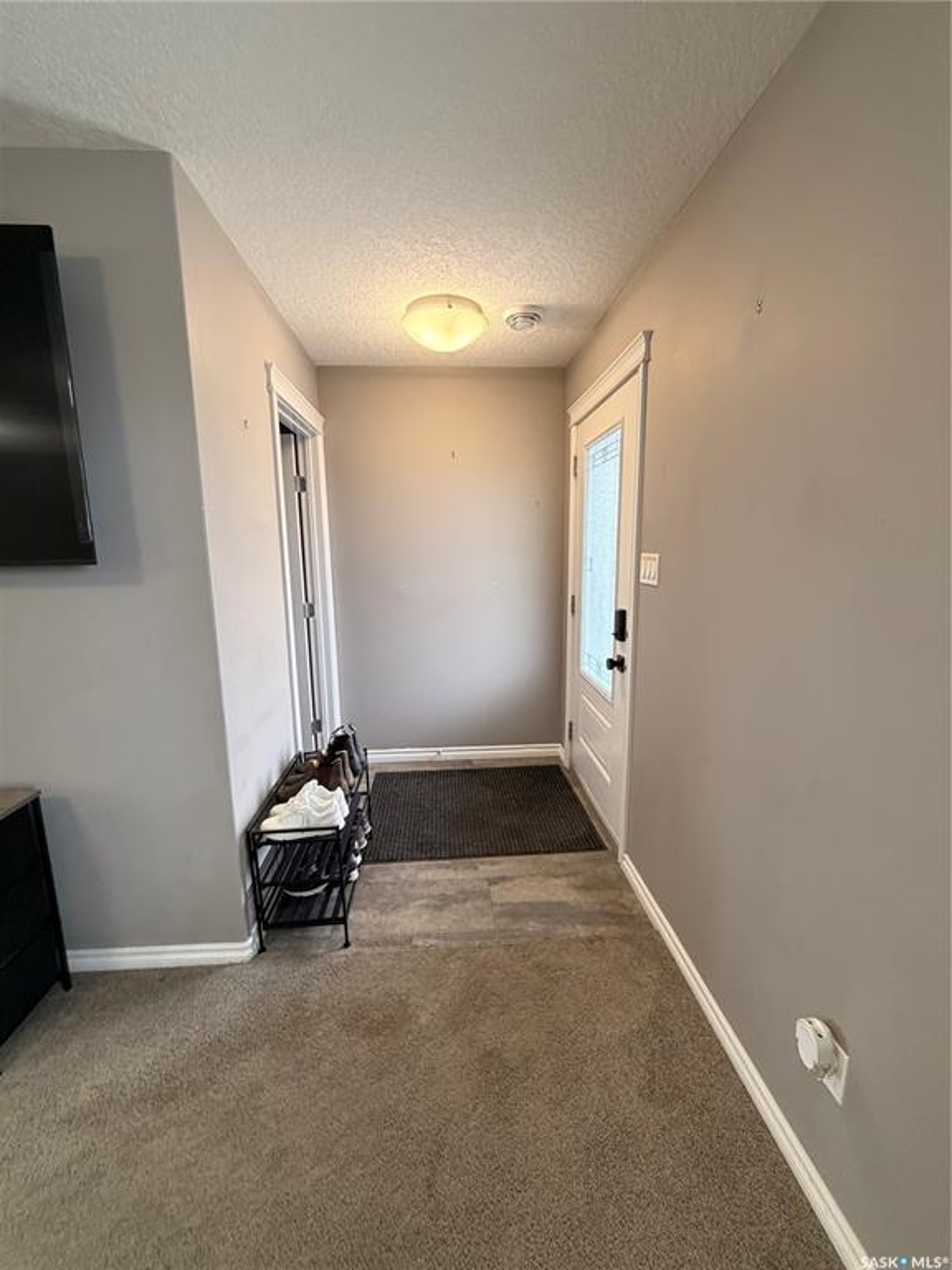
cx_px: 476
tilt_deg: -10.0
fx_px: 513
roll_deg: +0.3
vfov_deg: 102.1
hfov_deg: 85.7
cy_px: 635
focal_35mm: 14
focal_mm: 2.22
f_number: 2.2
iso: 320
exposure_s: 1/60
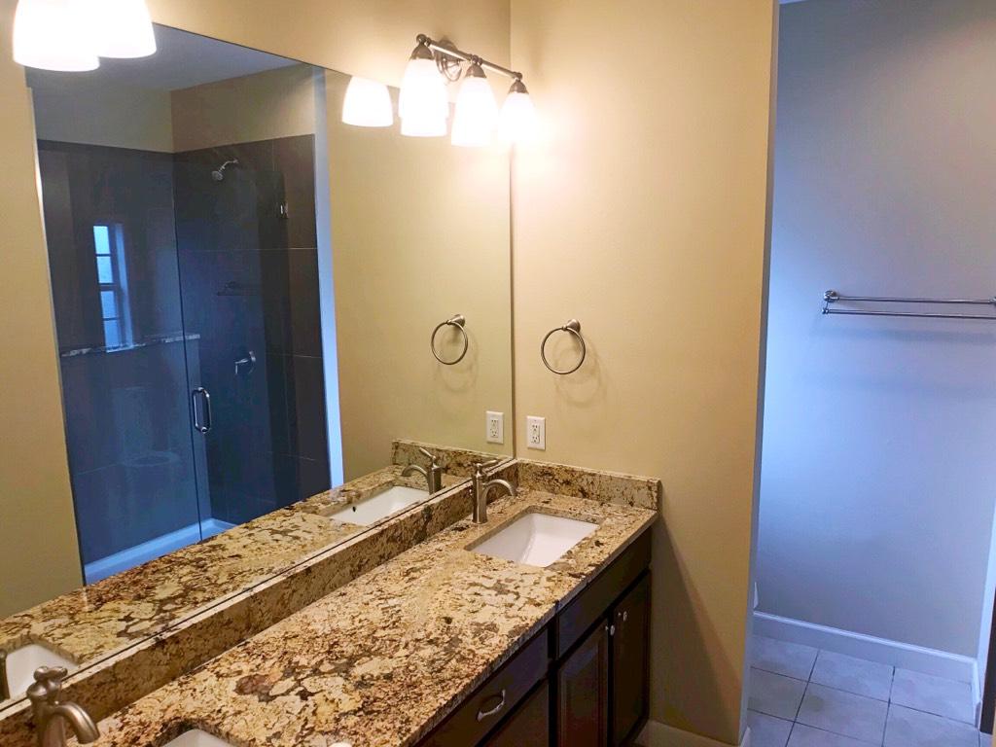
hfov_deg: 49.0
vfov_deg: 37.7
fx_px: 1093
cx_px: 498
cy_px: 374
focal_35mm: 38
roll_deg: +1.1
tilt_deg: -10.0
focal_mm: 3.99
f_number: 1.8
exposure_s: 1/40
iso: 25
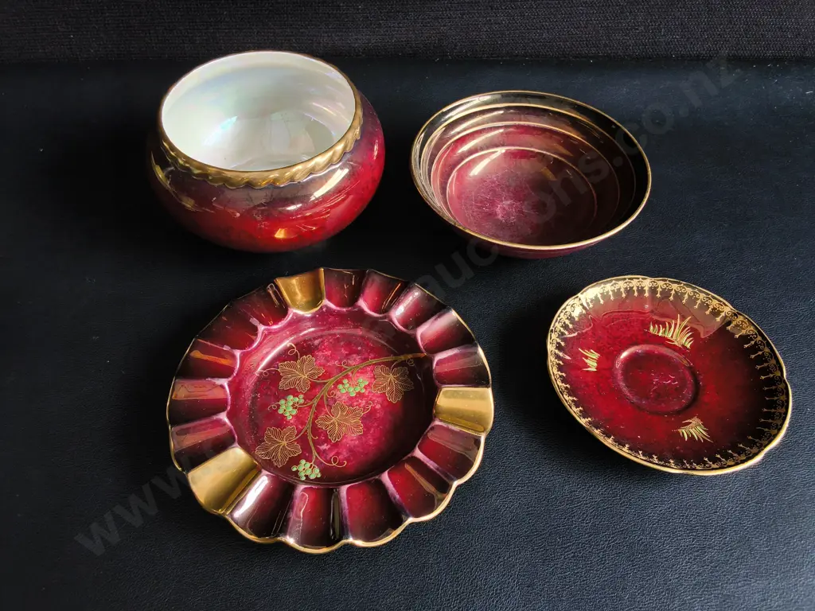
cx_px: 408
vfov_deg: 51.4
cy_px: 306
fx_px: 636
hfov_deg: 65.3
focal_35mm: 27
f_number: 2
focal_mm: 2.87
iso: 50
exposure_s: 1/100
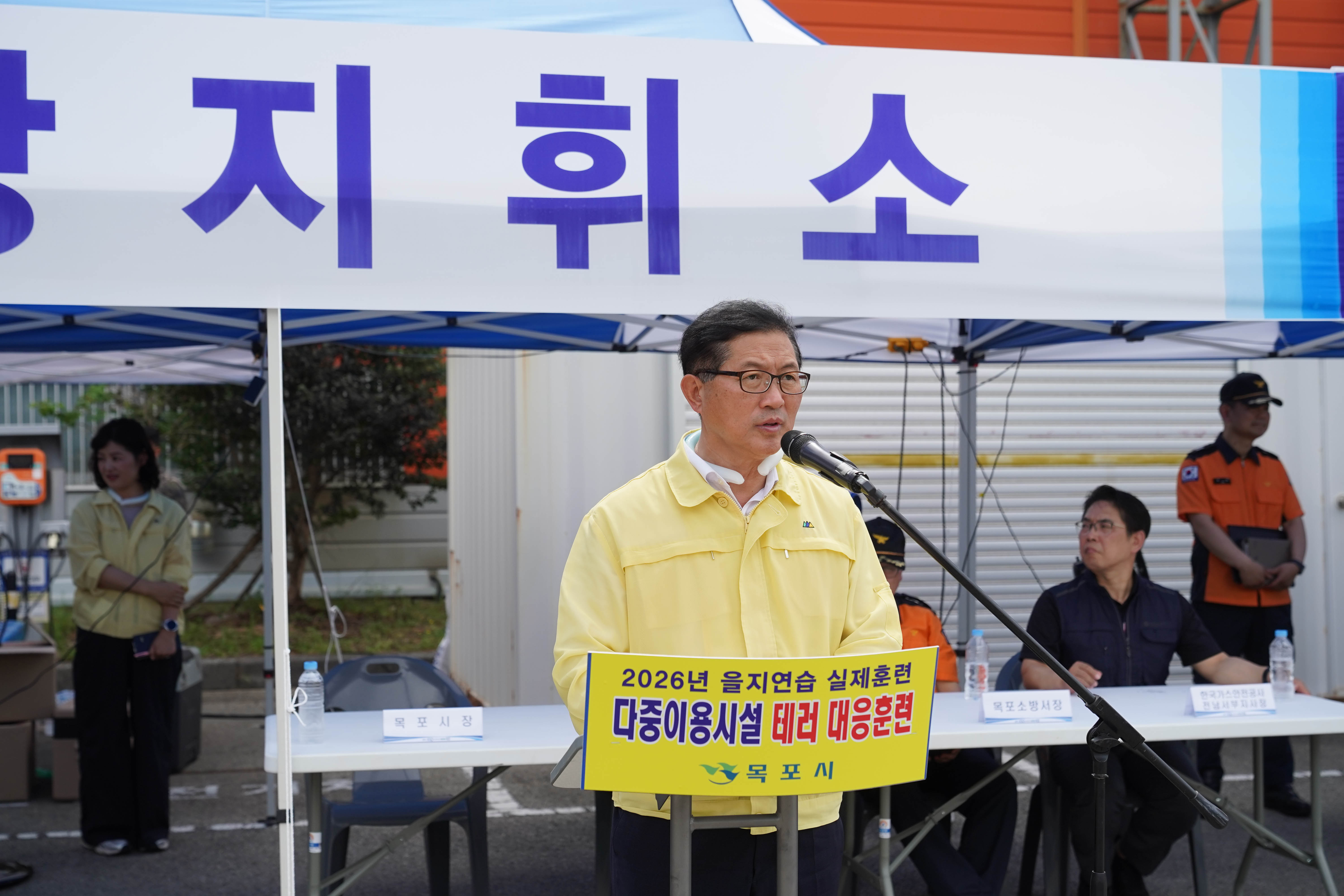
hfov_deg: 41.1
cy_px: 448
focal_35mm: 48
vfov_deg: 28.1
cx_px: 672
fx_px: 1792
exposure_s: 1/1250
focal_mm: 48
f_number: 4
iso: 250
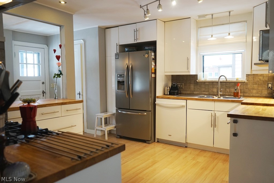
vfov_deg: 46.4
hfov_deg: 65.5
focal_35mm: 28
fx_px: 213
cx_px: 137
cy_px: 92
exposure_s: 1/160
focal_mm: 28
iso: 640
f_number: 4
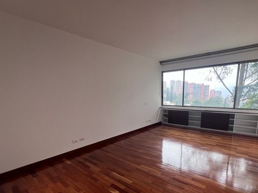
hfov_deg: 90.3
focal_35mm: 17
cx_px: 149
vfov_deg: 73.4
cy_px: 121
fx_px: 127
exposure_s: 1/120
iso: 40
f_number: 1.8
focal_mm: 1.57
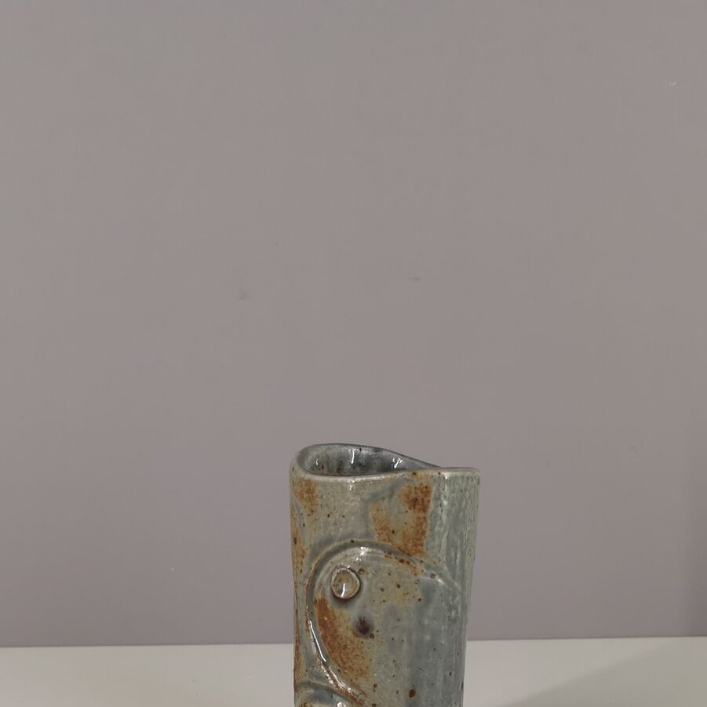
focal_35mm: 53
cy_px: 563
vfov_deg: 31.4
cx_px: 377
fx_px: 1225
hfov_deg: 32.2
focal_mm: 5.58
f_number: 1.8
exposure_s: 1/100
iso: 100
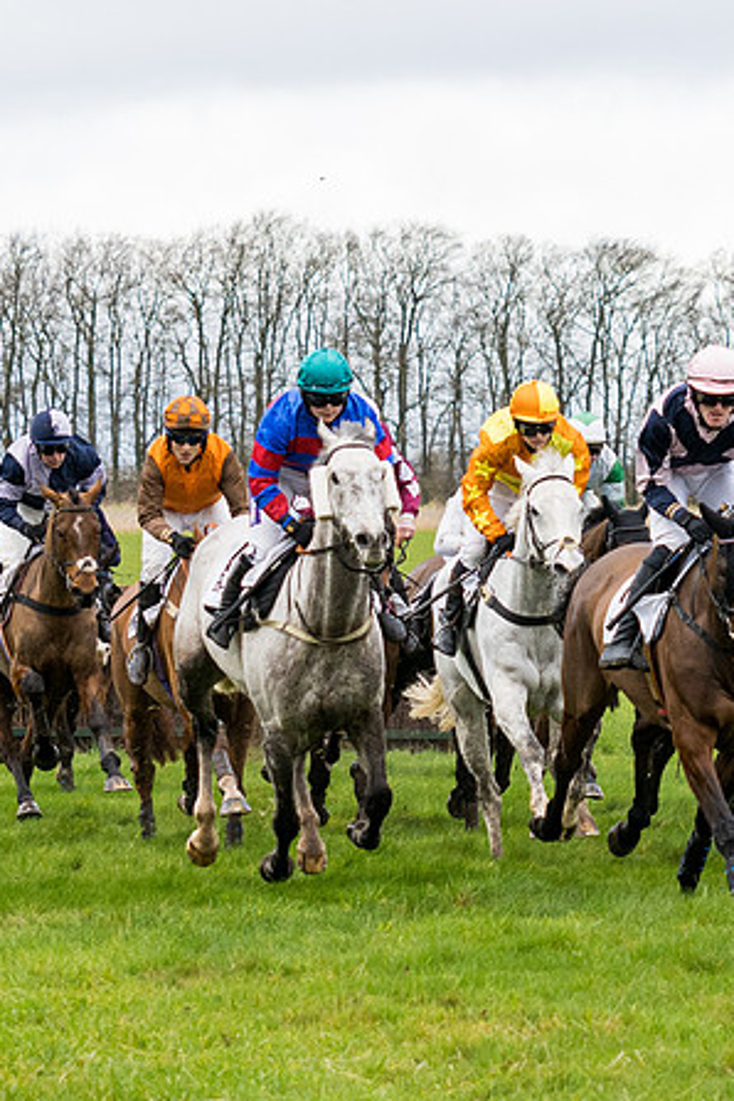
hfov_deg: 4.8
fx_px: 8838
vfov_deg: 7.1
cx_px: 494
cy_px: 555
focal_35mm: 289
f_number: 4
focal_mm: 70
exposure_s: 1/1250
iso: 500
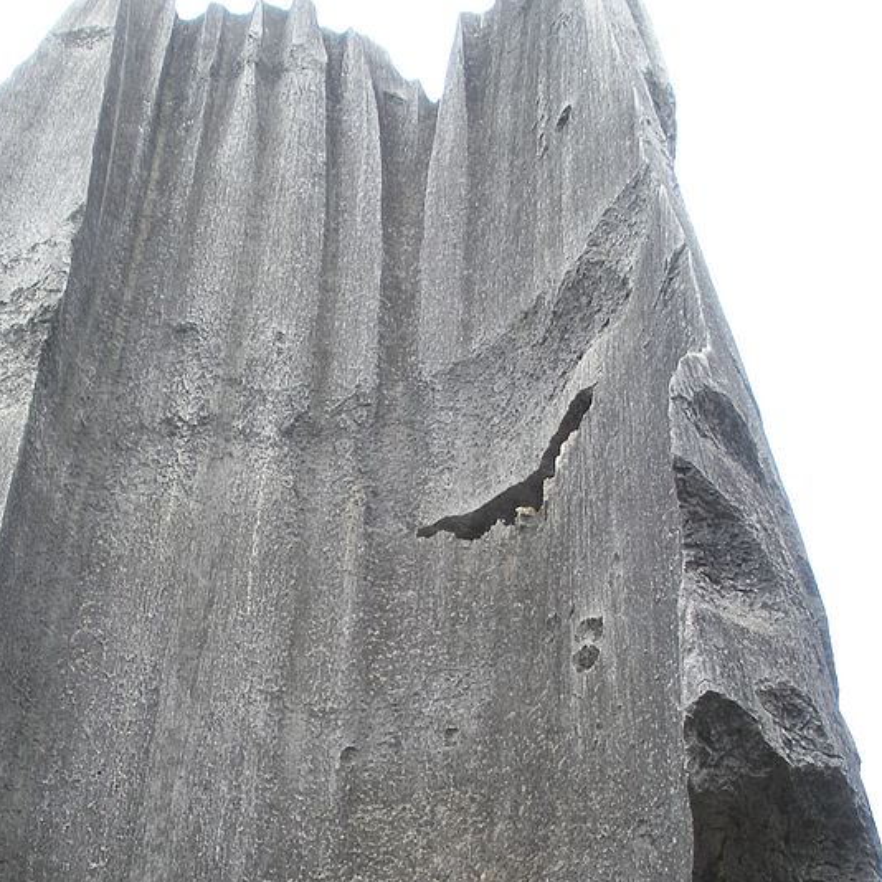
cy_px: 633
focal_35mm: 61
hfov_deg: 27.9
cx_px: 258
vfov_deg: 27.9
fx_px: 1758
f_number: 3.5
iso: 64
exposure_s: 1/68.8
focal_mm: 6.3
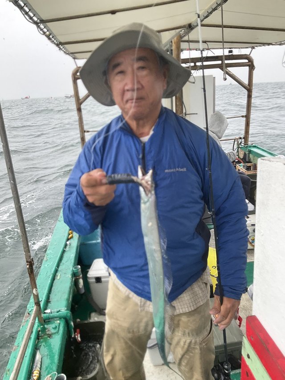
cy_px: 190
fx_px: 319
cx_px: 142
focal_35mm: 29
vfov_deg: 61.7
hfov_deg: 48.2
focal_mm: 3
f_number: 1.8
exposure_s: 1/170
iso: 25
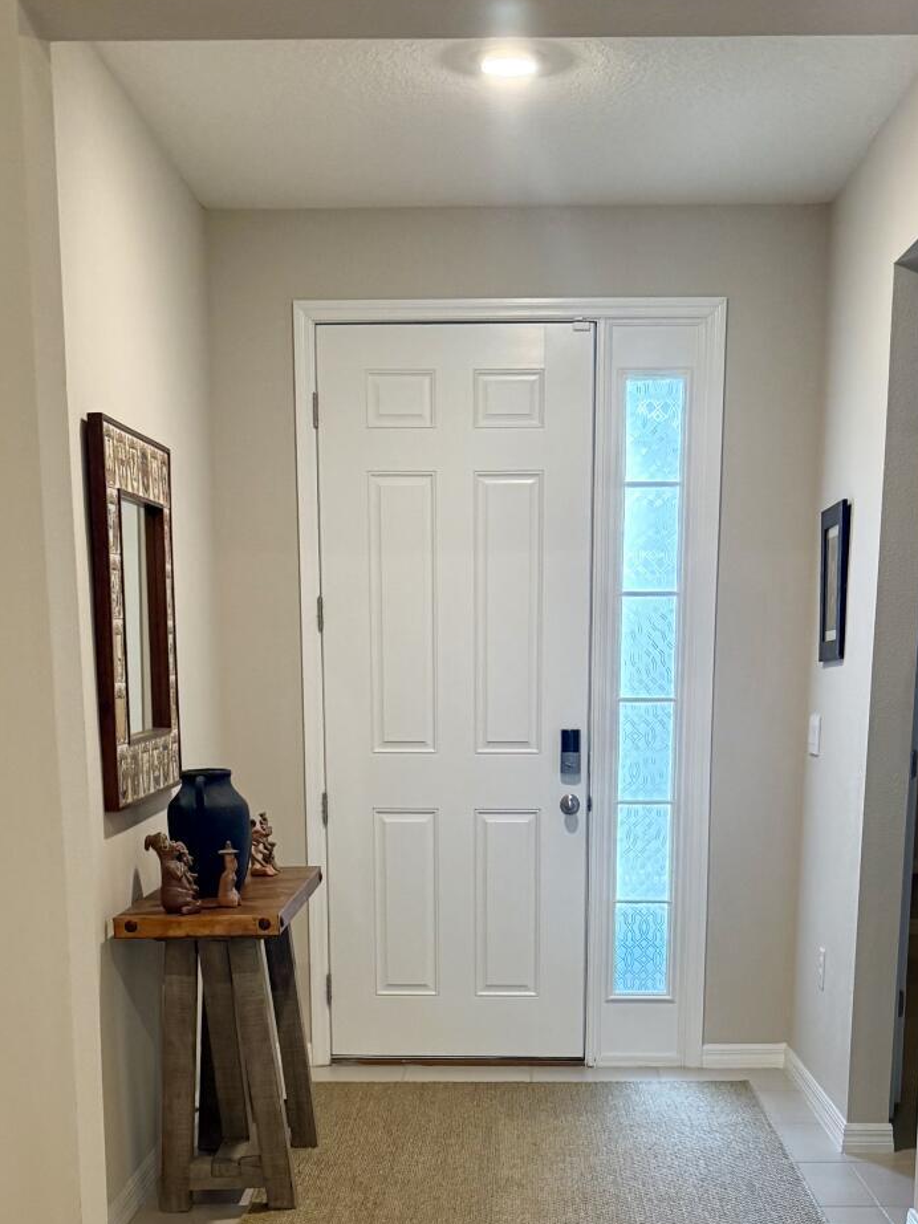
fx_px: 1839
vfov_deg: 34.7
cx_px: 483
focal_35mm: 52
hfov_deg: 28.0
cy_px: 1102
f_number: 1.78
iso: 250
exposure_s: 1/60
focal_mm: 6.76
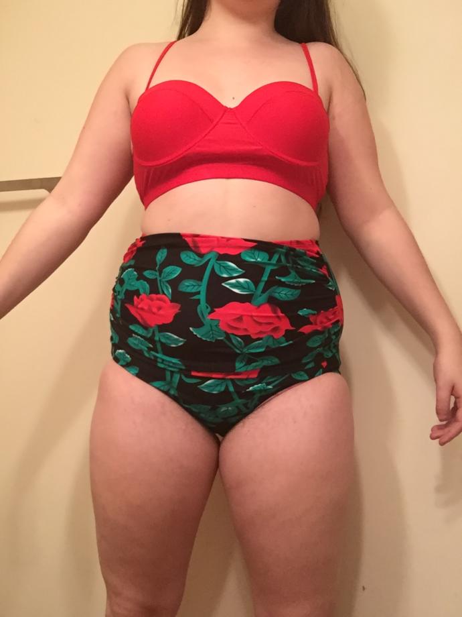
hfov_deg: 45.4
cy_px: 308
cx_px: 231
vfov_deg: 58.4
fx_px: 552
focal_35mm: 31
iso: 320
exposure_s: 1/20
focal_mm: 2.65
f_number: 2.2
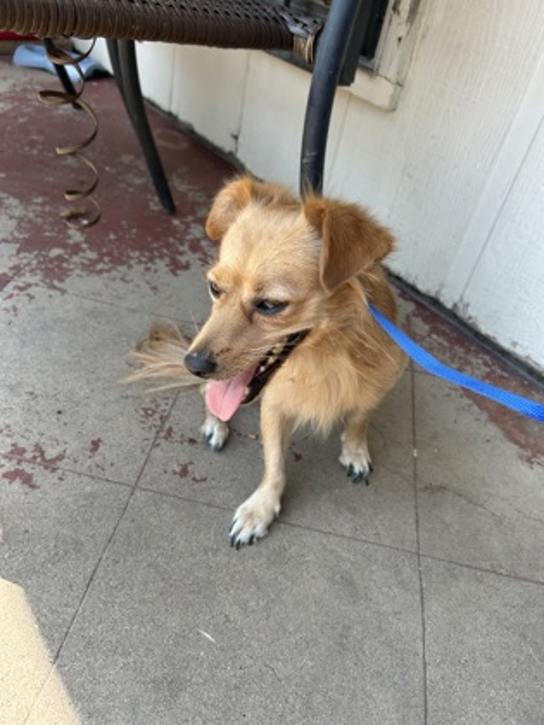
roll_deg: -18.3
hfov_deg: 53.1
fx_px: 545
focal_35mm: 26
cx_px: 272
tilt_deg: -43.1
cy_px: 362
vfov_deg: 67.3
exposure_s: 1/533
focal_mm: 5.7
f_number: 1.5
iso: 50
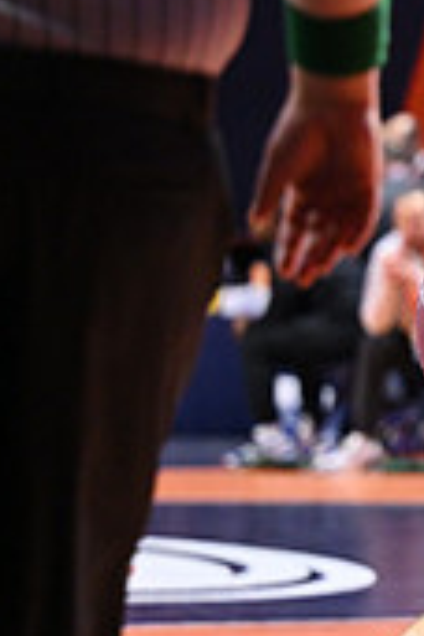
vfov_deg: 5.8
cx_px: 1030
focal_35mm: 356
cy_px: 184
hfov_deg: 3.8
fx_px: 6289
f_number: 2.8
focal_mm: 105
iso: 4000
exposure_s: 1/1000
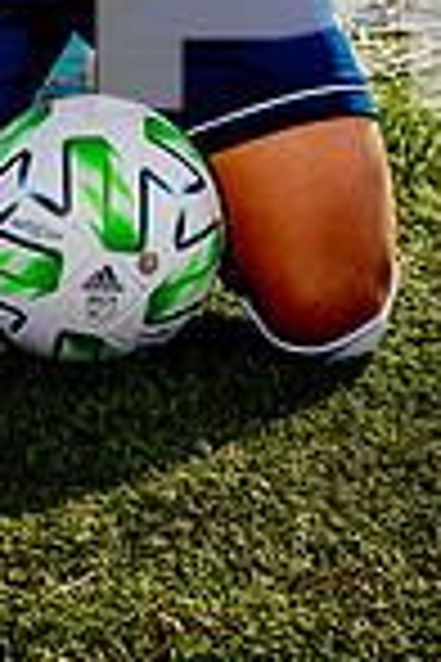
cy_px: -342
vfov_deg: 11.5
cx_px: 54
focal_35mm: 171
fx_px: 3142
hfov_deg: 8.0
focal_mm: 56
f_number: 5.6
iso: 125
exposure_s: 1/320
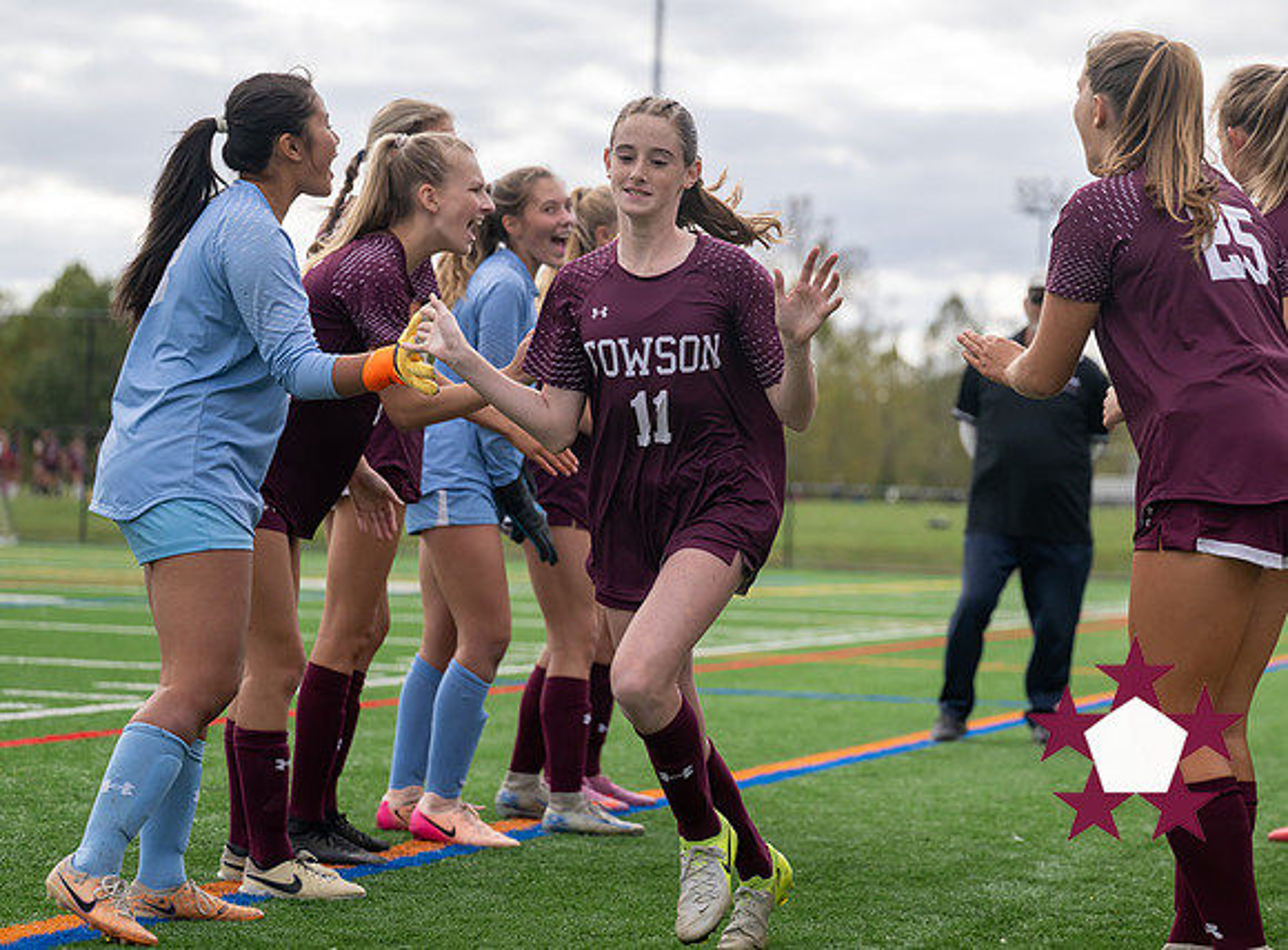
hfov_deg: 19.2
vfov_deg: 14.2
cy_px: 320
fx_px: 3801
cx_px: 705
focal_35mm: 103
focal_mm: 70
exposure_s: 1/2000
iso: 320
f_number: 2.8
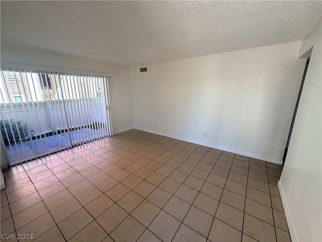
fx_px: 130
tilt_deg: -14.3
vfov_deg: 85.7
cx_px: 161
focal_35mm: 14
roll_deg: +1.8
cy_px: 121
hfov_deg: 102.1
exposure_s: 1/121
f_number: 2.2
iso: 80
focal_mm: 2.22
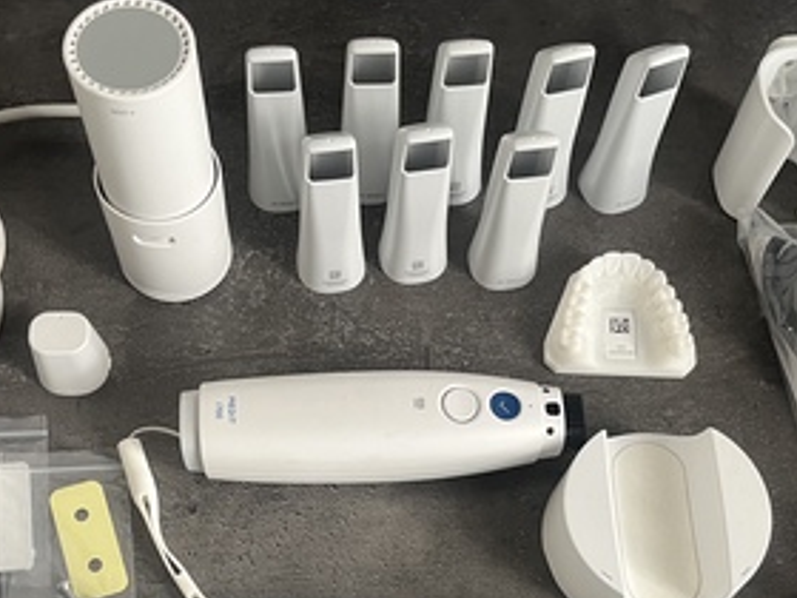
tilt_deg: -70.7
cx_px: 376
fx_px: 1105
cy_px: 525
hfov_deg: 39.6
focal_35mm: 48
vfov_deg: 29.2
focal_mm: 5.1
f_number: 1.6
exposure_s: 1/50
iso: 160
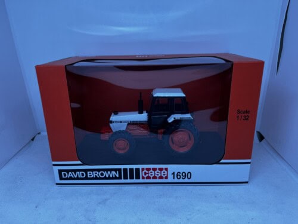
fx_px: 224
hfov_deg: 67.3
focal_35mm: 26
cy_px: 112
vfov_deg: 53.1
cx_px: 149
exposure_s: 1/122
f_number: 1.6
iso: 50
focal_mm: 5.1
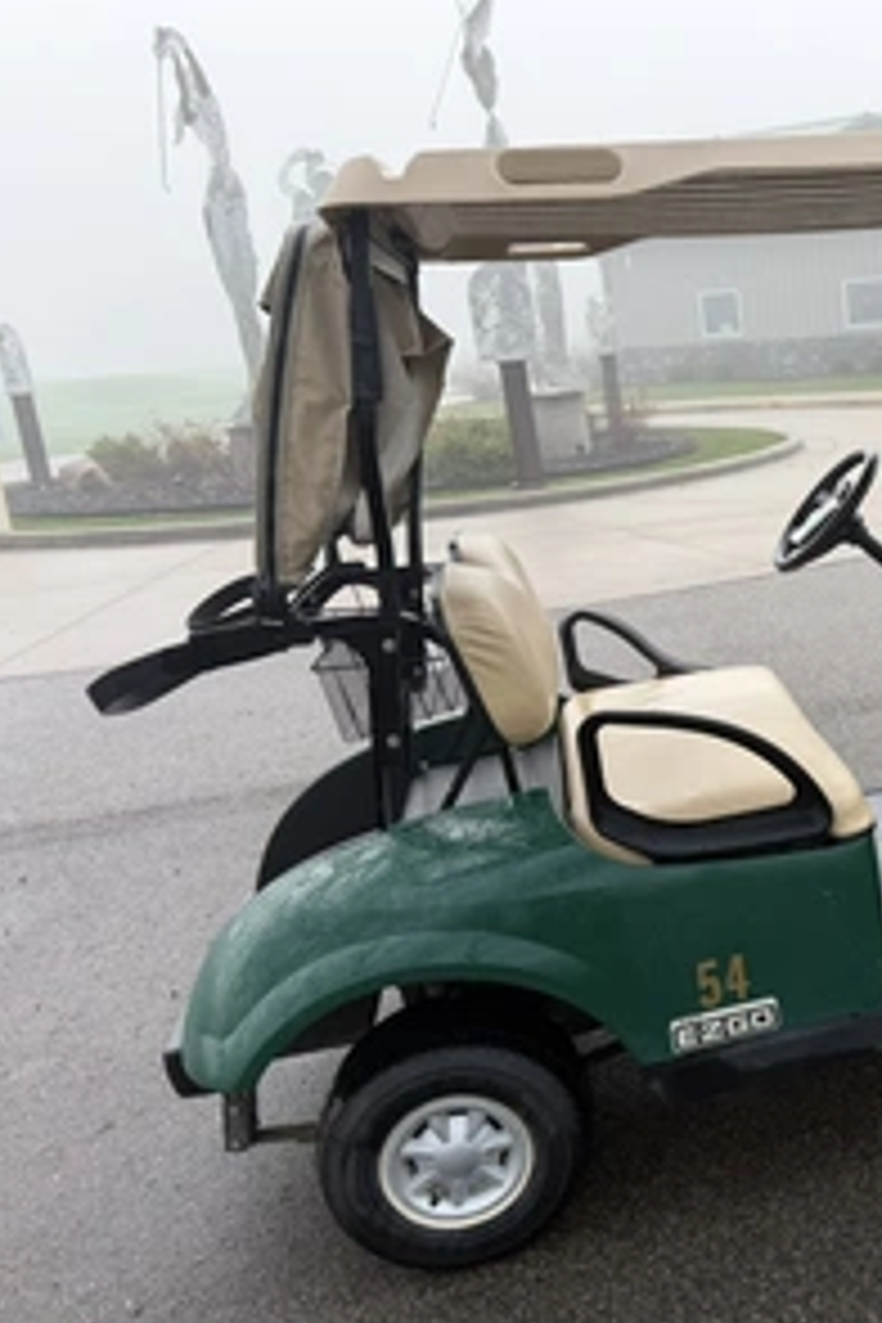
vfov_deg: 55.8
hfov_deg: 35.5
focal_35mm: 34
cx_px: 864
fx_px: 1249
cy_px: 662
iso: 64
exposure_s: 1/172
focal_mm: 6.76
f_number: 1.78
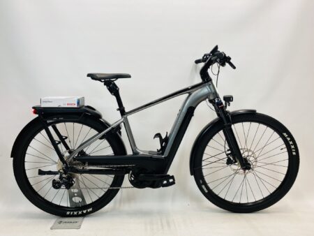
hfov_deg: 67.3
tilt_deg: -5.4
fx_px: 236
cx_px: 157
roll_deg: +0.2
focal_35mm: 26
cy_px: 118
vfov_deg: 53.1
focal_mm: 4.25
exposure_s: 1/100
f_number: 1.8
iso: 50
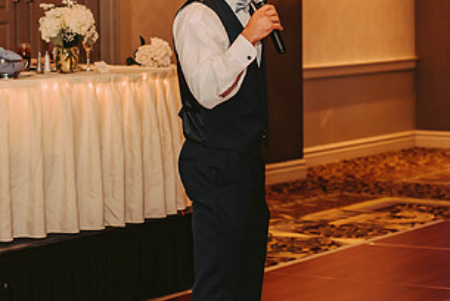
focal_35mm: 121
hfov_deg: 16.9
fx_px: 1514
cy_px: 53
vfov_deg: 11.3
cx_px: 166
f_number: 2.5
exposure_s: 1/125
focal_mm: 50
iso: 800
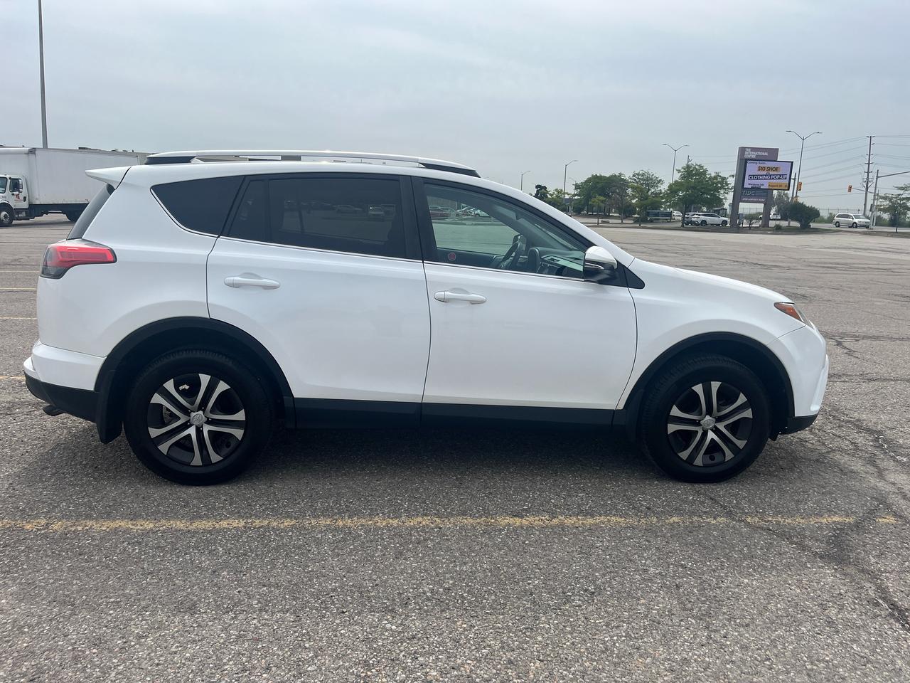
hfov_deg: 67.3
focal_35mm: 26
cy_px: 342
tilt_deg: -11.0
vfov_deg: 53.1
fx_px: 683
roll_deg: -2.1
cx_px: 455
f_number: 1.6
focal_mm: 5.1
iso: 50
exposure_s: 1/4310
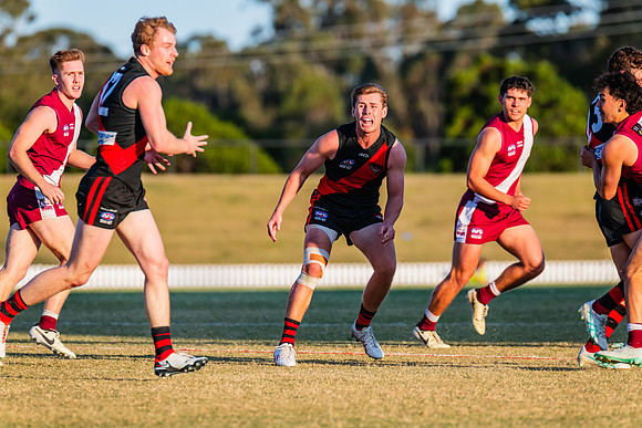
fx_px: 7773
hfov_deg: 4.7
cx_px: 321
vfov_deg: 3.2
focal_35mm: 436
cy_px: 214
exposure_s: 1/1600
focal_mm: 420
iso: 800
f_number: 6.3
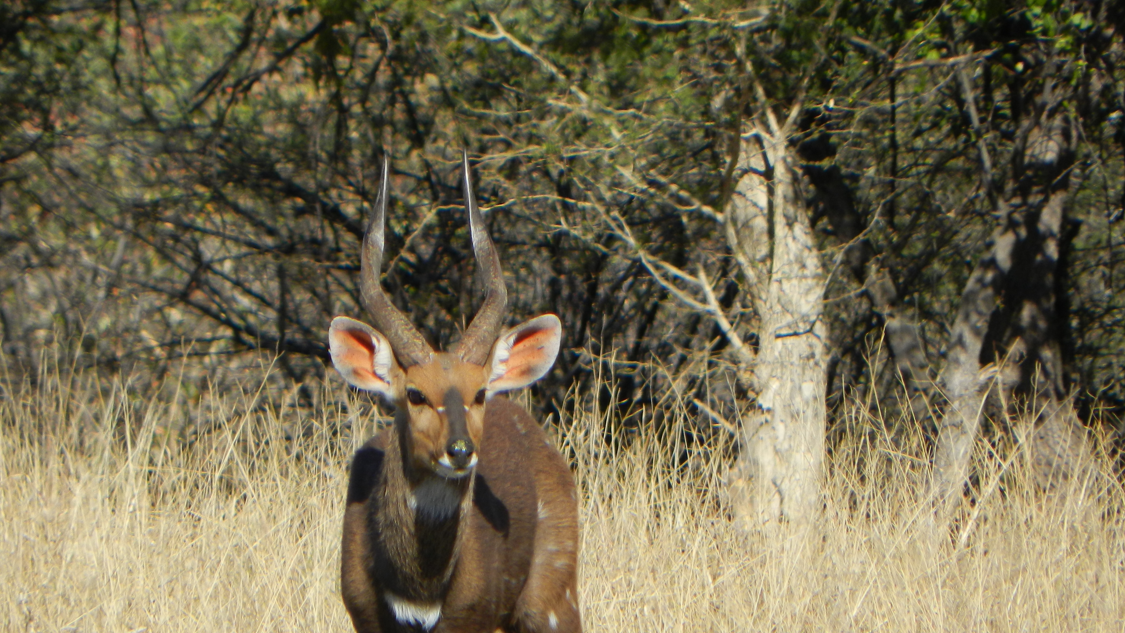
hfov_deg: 2.1
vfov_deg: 1.2
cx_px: 484
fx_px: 30129
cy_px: 483
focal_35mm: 1010
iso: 160
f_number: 5.7
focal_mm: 144
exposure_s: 1/640
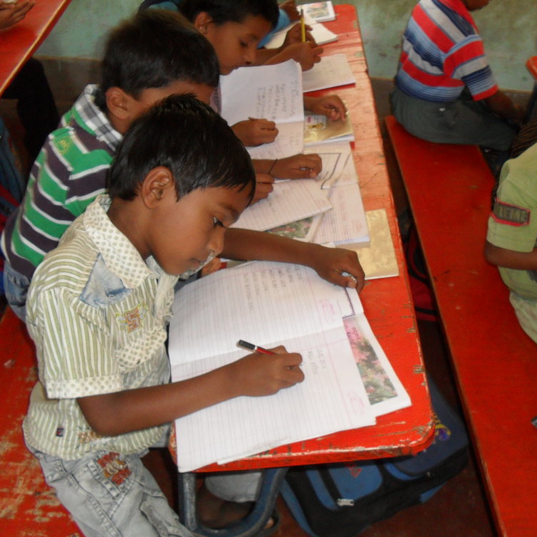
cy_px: 268
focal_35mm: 42
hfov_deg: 39.6
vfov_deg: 40.0
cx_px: 354
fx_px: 737
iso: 200
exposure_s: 1/45
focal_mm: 6.3
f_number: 3.2
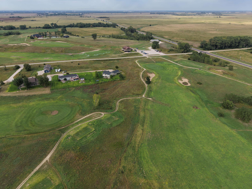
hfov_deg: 71.6
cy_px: 94
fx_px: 175
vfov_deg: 56.8
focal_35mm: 24
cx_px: 126
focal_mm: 8.67
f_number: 1.8
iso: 170
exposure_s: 1/2500
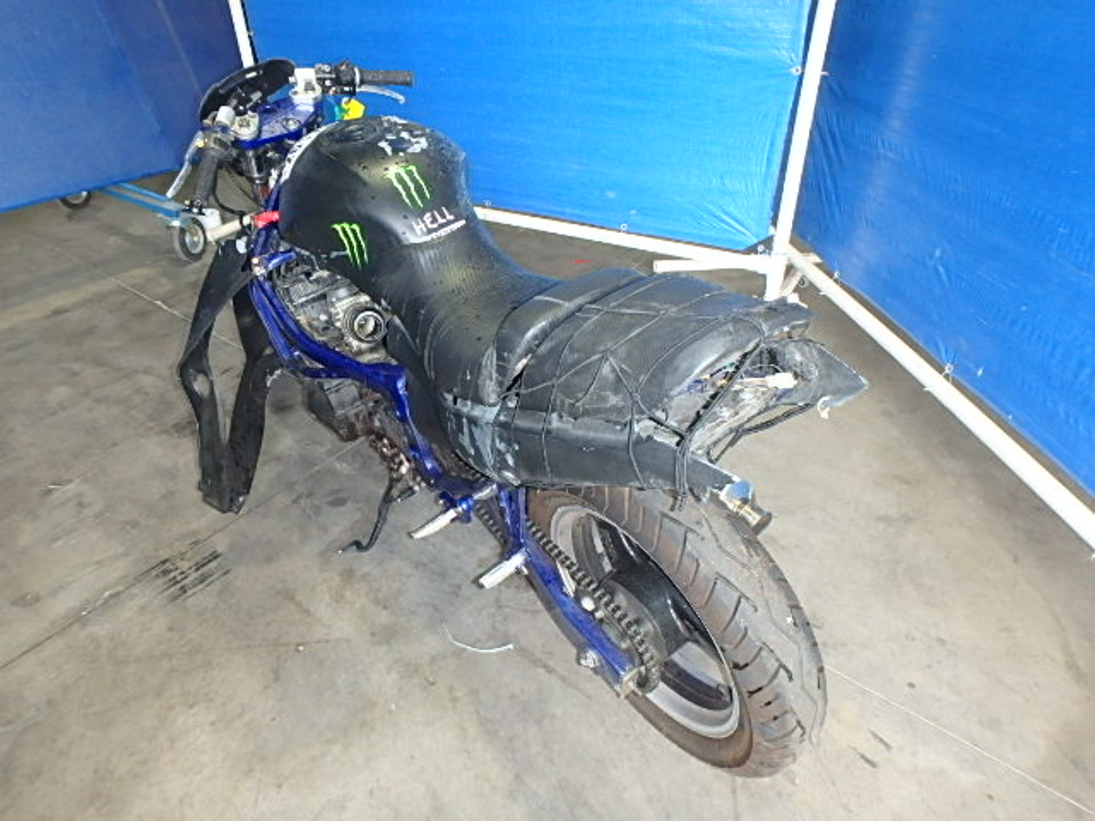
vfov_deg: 63.4
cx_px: 548
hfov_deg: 79.0
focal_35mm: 21
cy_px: 410
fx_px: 664
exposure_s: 1/30
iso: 400
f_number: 3.5
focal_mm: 3.7
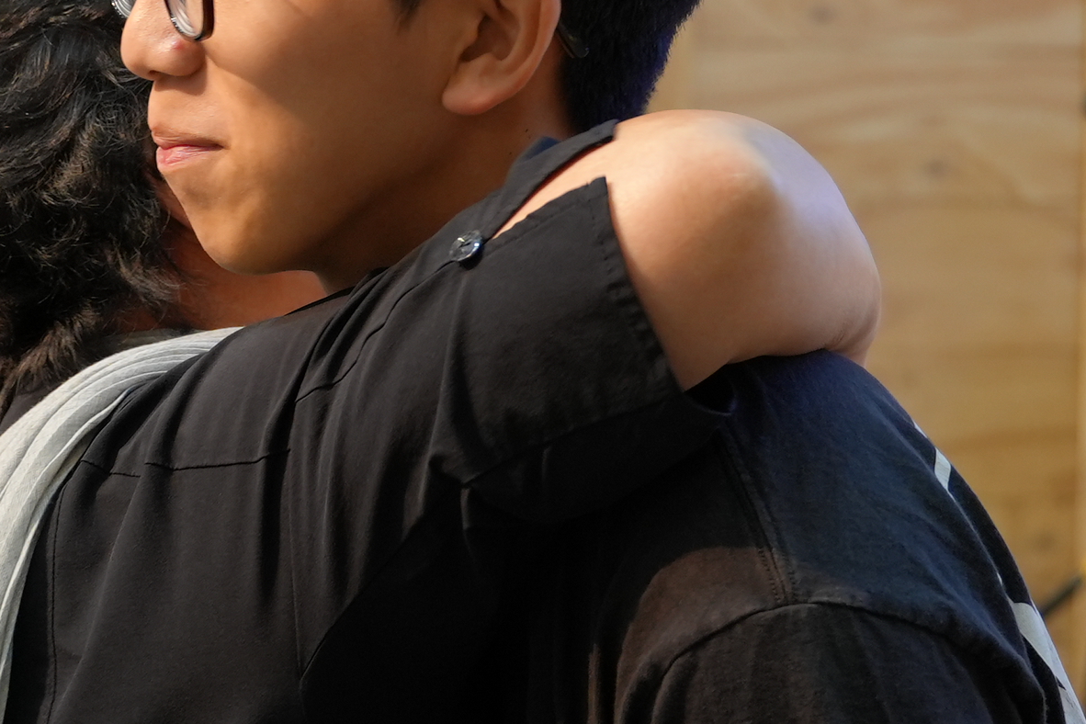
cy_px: 218
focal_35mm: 156
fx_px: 4706
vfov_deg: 8.8
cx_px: 245
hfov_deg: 13.1
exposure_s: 1/60
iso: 800
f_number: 4
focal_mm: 40
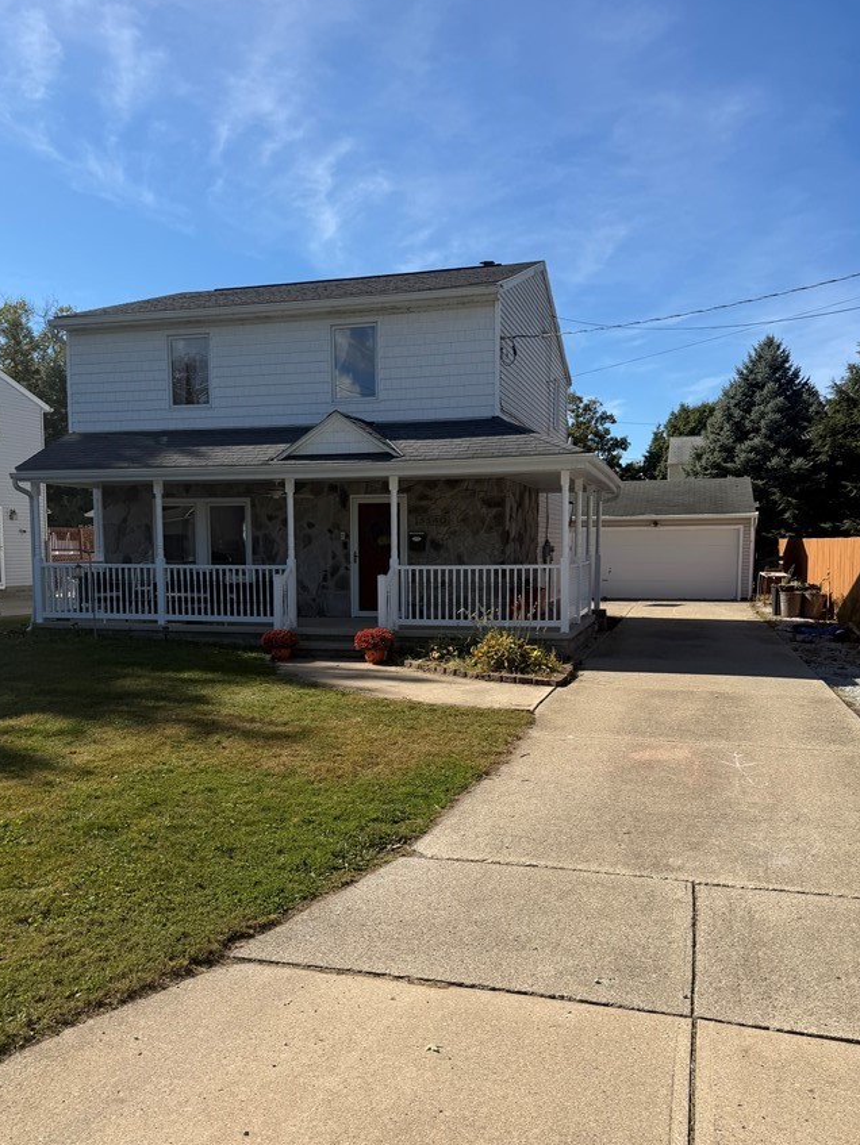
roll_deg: +0.8
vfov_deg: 61.5
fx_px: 960
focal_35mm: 29
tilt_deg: -5.0
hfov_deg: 48.2
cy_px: 629
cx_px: 406
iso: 80
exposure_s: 1/4975
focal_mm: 6.76
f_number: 1.78
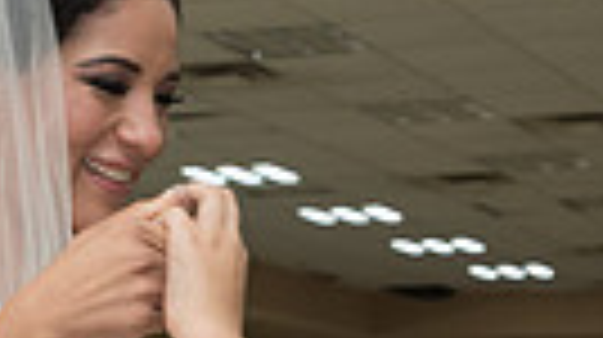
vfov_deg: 7.5
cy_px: 453
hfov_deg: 13.5
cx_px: 351
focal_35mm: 159
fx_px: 2539
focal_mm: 35
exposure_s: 1/100
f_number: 3.5
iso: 1600
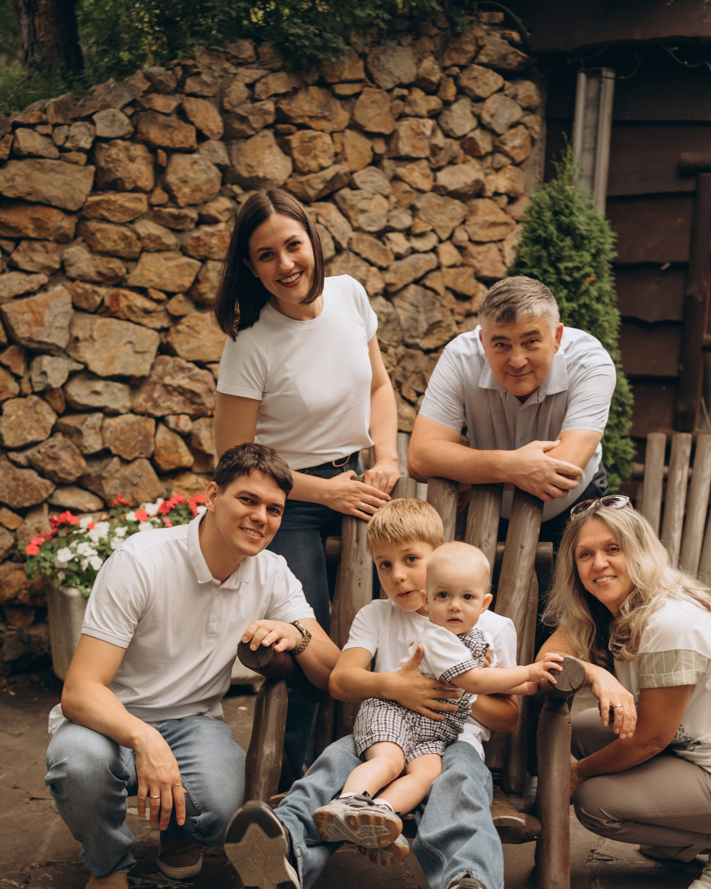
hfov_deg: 32.1
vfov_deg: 39.0
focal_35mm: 47
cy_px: 601
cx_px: 373
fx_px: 1236
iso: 250
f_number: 2.8
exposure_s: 1/125
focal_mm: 35
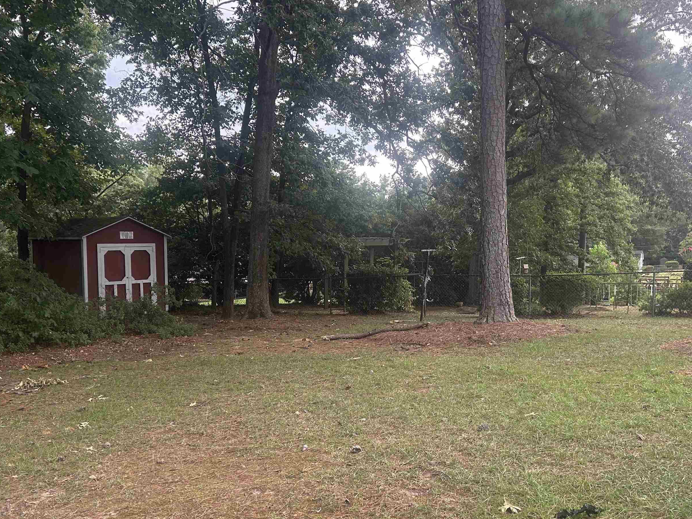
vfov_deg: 42.9
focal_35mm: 33
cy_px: 283
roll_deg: +0.7
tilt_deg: -4.5
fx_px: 660
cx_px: 358
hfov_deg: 55.3
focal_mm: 5.7
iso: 125
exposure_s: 1/103
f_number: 1.5
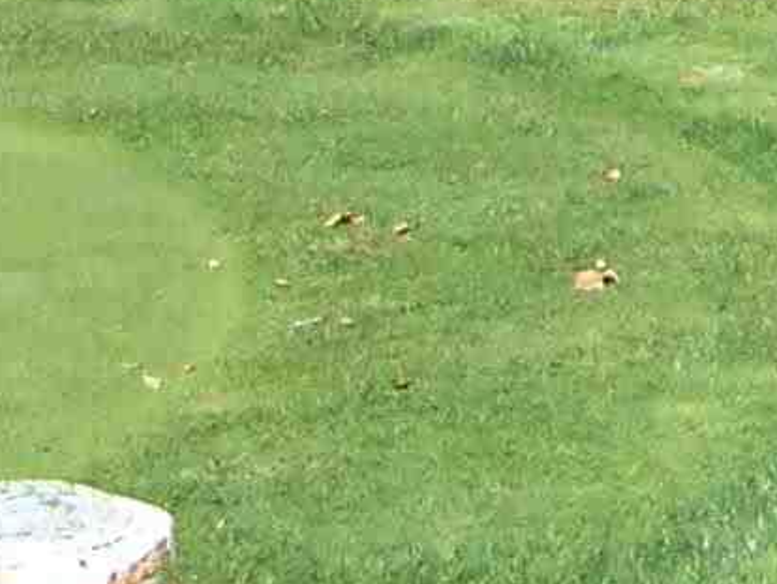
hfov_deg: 7.2
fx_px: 5997
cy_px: -930
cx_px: 1368
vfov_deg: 5.4
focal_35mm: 267
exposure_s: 1/800
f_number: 2.8
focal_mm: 5.85
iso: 64
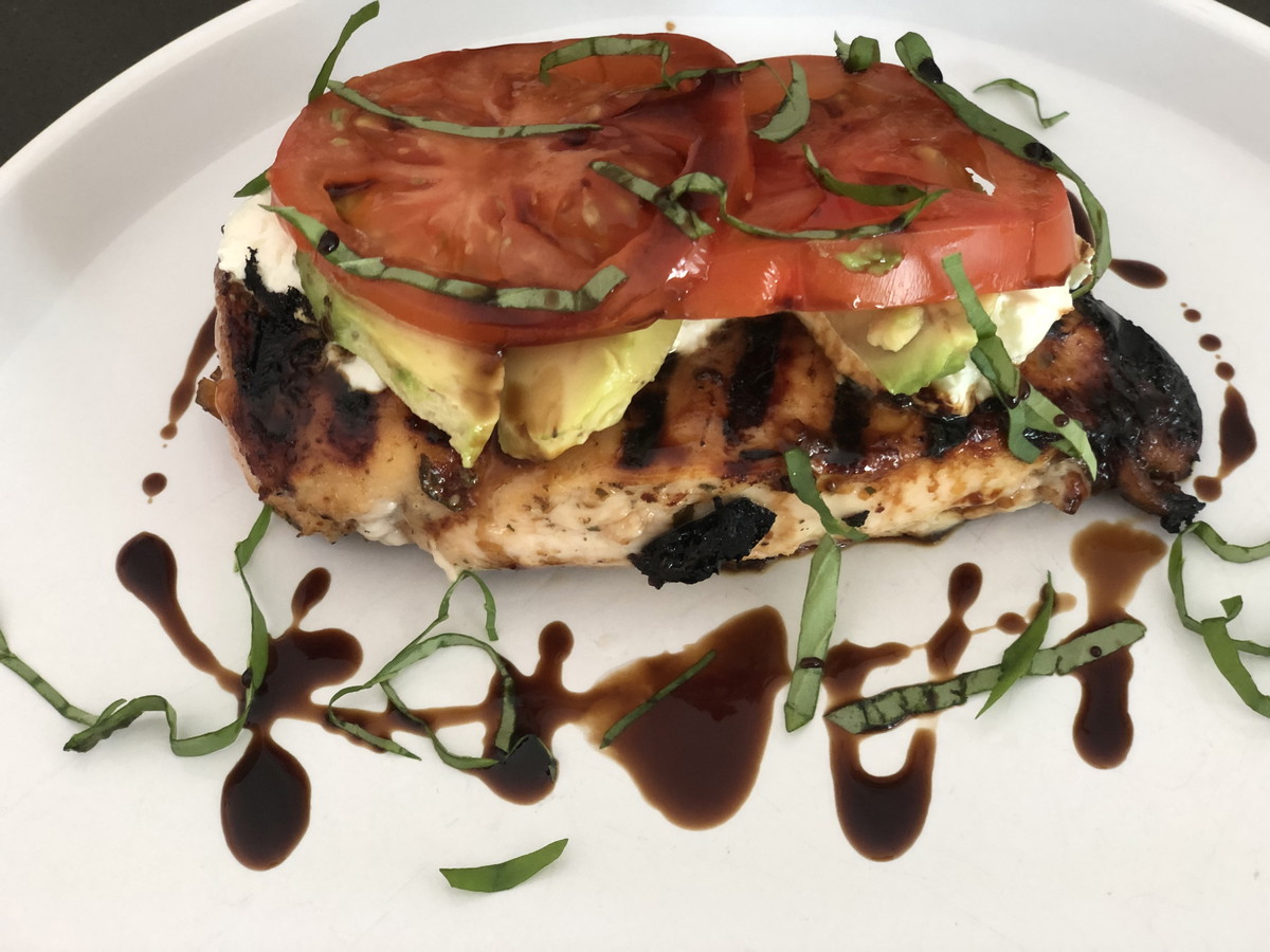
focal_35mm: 52
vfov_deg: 28.0
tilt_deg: -56.5
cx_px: 635
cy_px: 476
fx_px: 1908
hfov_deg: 36.8
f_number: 2.4
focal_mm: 6
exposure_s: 1/30
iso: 125
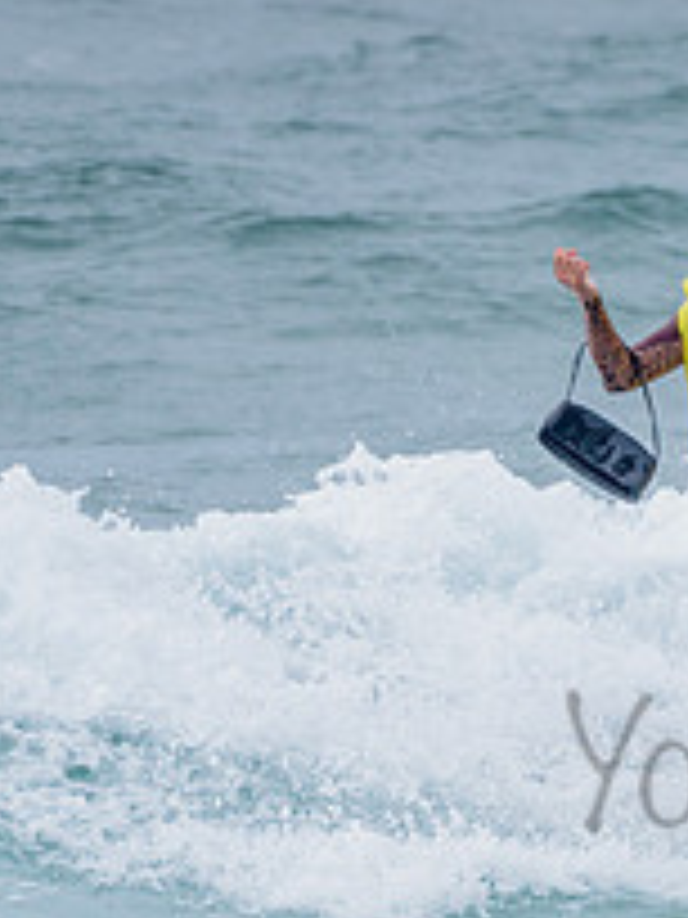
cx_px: 709
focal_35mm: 1704
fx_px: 45156
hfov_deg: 0.9
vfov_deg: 1.2
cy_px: 670
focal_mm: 500
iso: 640
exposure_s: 1/2000
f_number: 5.6
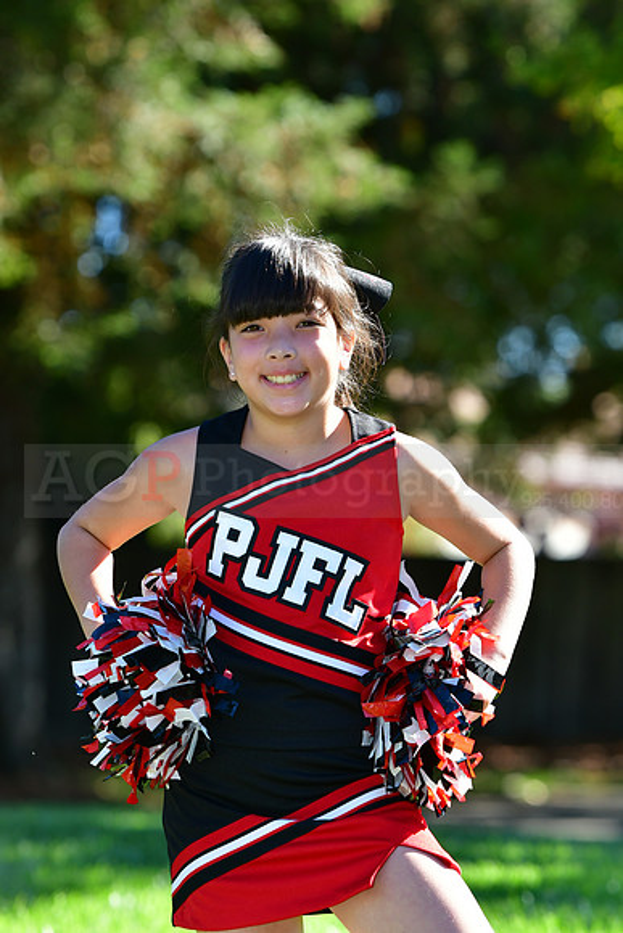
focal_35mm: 240
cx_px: 312
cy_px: 466
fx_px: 6226
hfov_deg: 5.7
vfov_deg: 8.6
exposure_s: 1/800
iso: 400
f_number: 4.5
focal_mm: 160
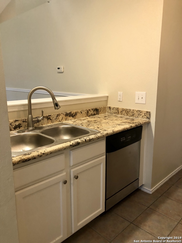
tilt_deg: -11.2
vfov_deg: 63.4
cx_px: 91
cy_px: 122
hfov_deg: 49.7
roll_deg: +0.8
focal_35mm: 28
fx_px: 196
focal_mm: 3.99
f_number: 1.8
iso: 64
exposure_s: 1/15
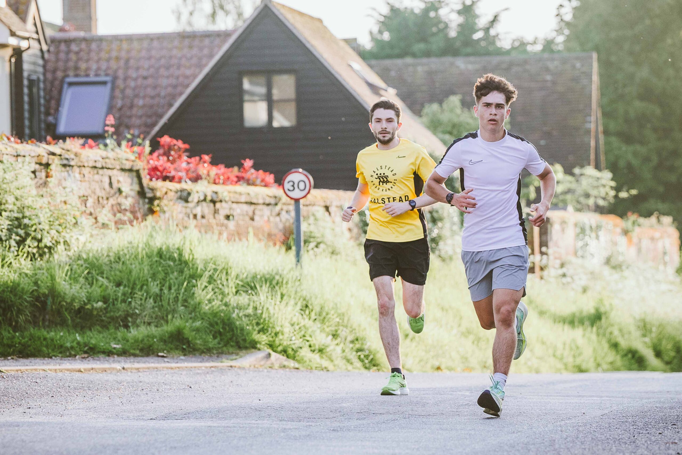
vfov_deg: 6.8
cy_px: 228
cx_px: 341
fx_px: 3827
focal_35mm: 202
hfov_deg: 10.2
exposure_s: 1/1250
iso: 500
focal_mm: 135
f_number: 3.5
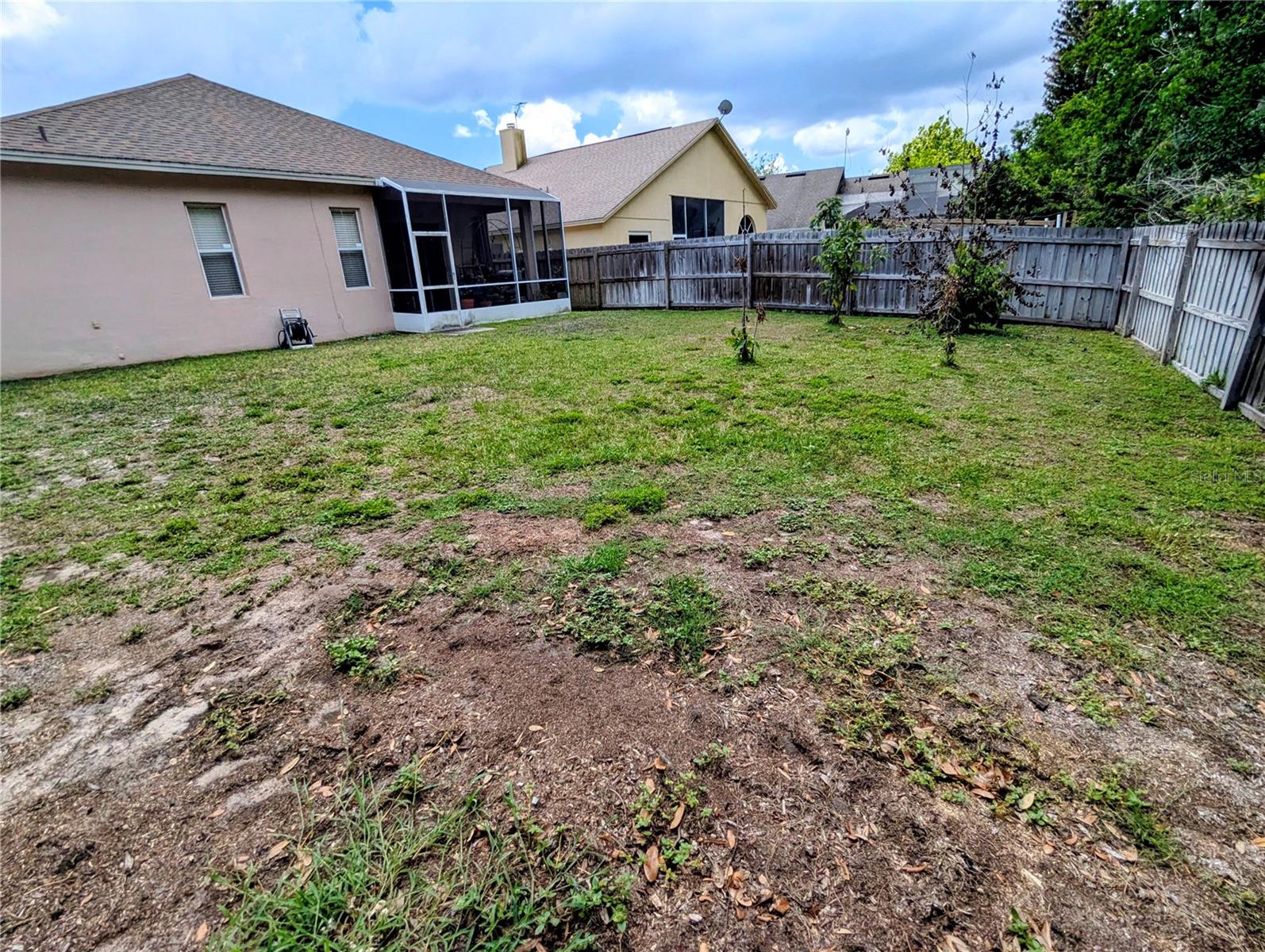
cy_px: 476
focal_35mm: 16
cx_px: 632
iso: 51
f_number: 2.2
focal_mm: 2.35
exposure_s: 1/1387
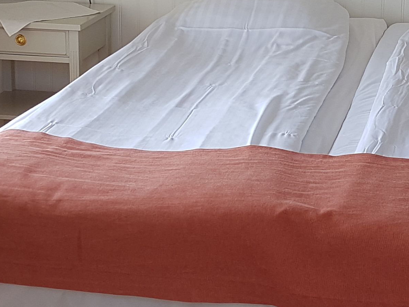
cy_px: -22
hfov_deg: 22.2
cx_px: 250
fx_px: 1040
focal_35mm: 88
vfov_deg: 16.3
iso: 50
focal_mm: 4.2
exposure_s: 1/160
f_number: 1.7
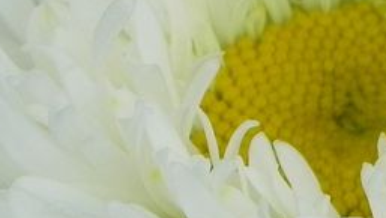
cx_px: 321
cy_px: 236
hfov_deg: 2.6
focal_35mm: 831
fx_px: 8512
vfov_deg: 1.5
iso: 160
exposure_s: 1/800
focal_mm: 32.7
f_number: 5
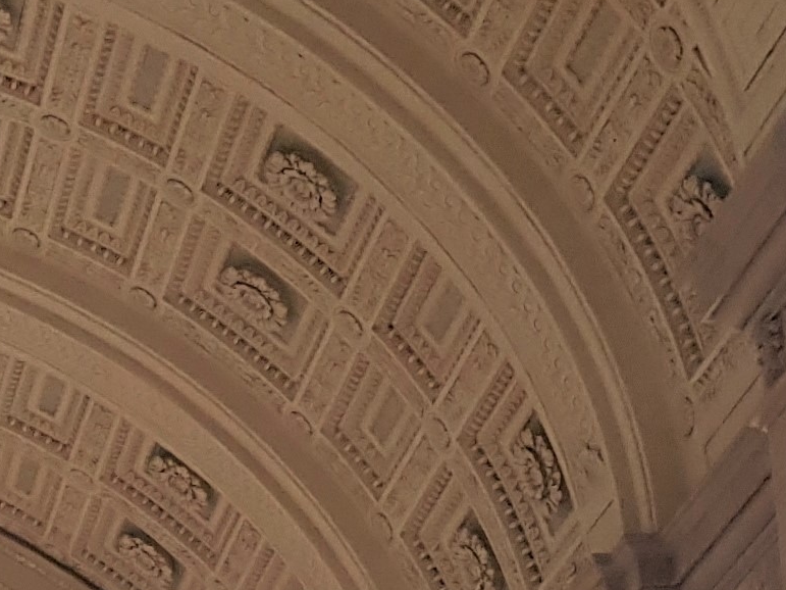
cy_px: 1081
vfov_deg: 10.2
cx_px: -370
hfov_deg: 13.7
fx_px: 3088
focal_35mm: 136
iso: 200
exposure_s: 1/60
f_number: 1.7
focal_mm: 4.2
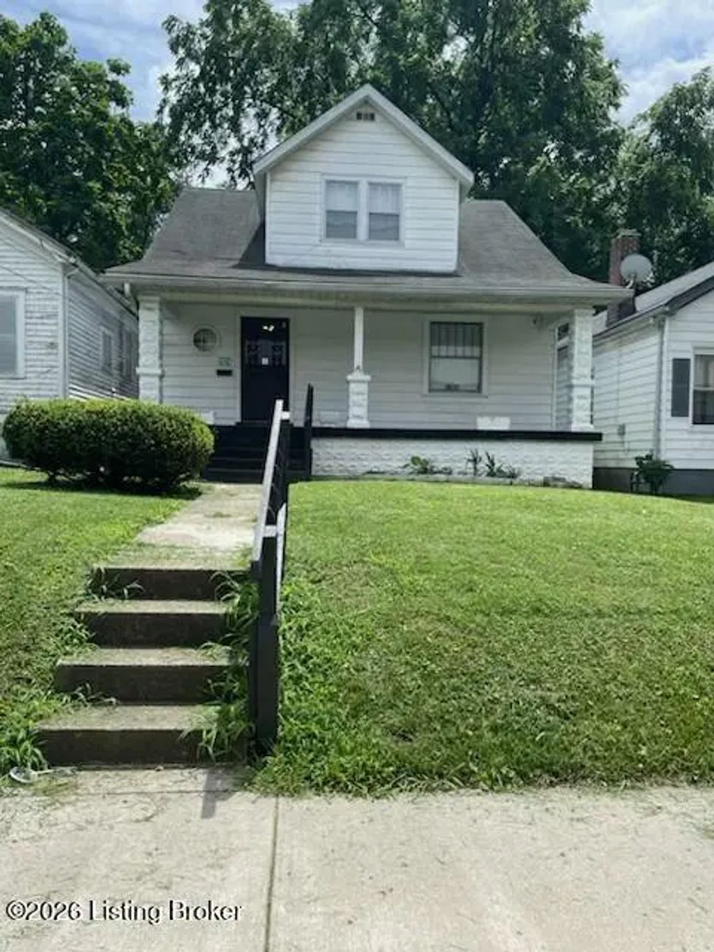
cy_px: 476
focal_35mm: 26
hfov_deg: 53.1
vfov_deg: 67.3
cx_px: 357
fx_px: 715
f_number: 1.6
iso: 32
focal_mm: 4.2
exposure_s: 1/3300
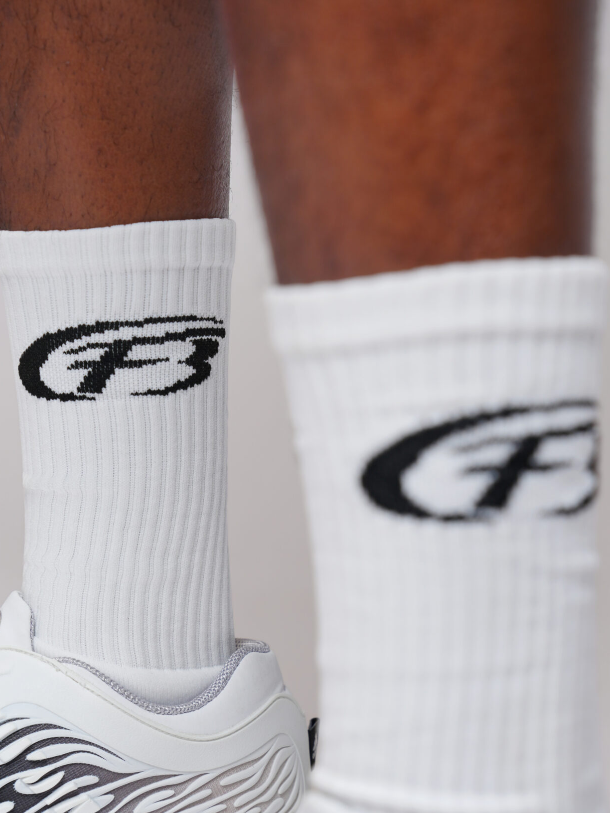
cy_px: 633
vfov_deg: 20.5
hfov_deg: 15.6
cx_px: 279
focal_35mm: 95
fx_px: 2232
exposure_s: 1/125
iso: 125
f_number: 5.6
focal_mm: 63
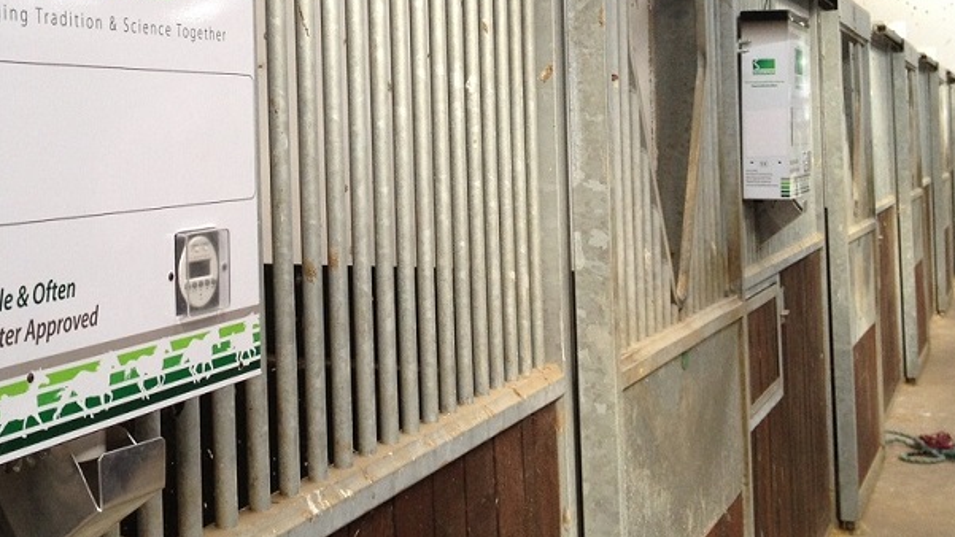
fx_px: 1469
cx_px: 257
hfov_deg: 35.3
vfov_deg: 20.6
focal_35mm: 58
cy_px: 141
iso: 80
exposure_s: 1/120
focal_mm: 4.28
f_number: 2.4
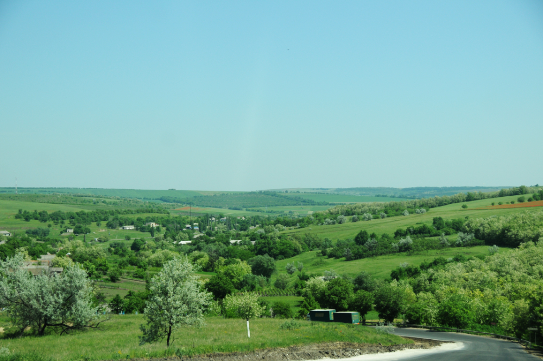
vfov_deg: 18.9
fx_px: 1085
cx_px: 272
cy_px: 180
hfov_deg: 28.1
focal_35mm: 72
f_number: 7.1
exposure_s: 1/1250
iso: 320
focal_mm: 48
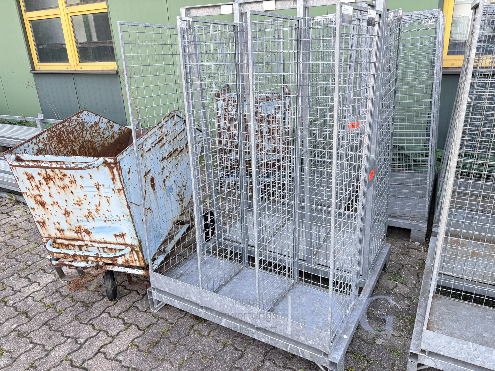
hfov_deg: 67.3
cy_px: 186
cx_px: 248
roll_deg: +1.0
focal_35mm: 26
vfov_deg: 53.1
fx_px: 372
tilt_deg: -18.5
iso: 32
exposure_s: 1/160
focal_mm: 5.96
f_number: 1.6
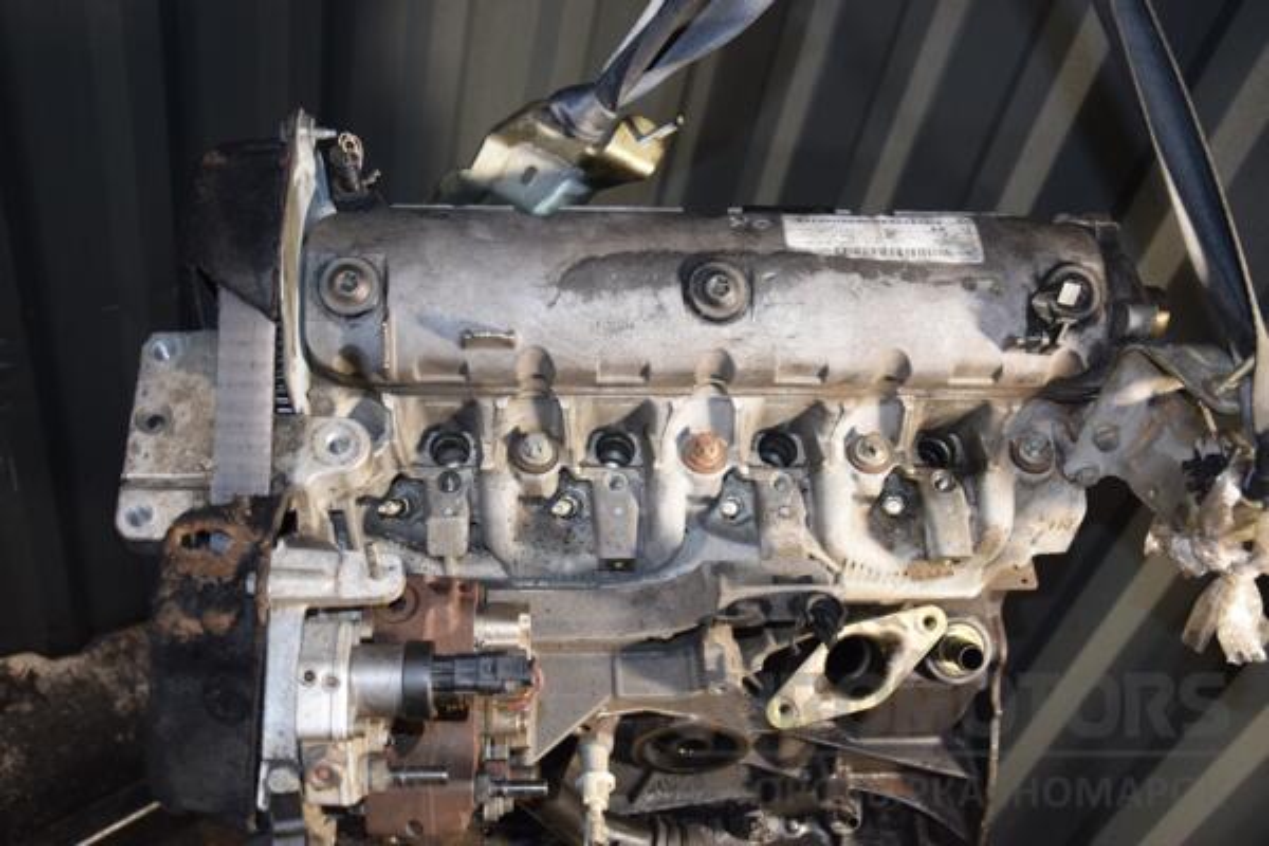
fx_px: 1375
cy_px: 423
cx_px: 634
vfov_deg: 34.2
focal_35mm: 39
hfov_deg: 49.6
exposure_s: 1/100
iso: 800
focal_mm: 26
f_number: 5
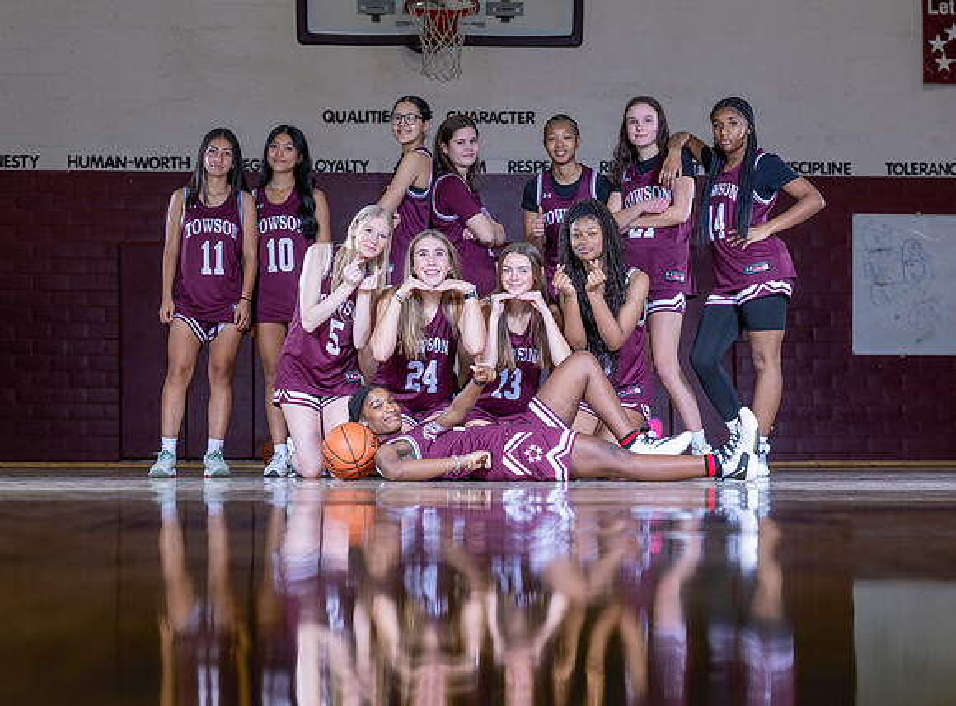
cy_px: 383
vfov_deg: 17.9
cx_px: 502
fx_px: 2241
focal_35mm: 82
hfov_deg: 24.1
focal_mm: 70
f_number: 4.5
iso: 160
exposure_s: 1/200
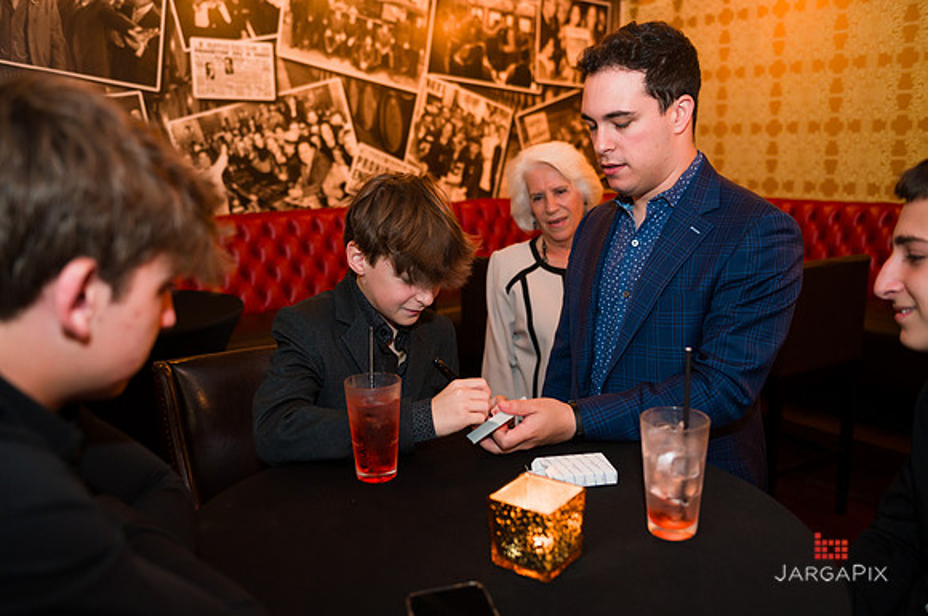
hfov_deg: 59.8
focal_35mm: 31
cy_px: 308
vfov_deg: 41.8
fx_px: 807
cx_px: 464
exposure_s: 1/200
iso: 1250
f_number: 3.2
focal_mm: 31
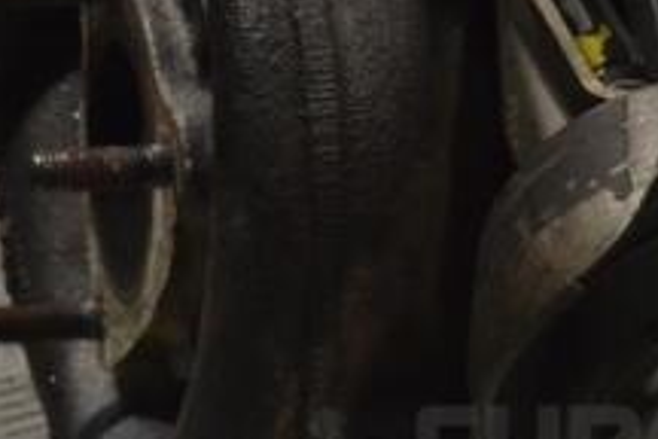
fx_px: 2741
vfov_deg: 9.1
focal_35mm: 150
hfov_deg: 13.7
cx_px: 359
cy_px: 46
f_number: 9
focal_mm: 36
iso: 3200
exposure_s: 1/320
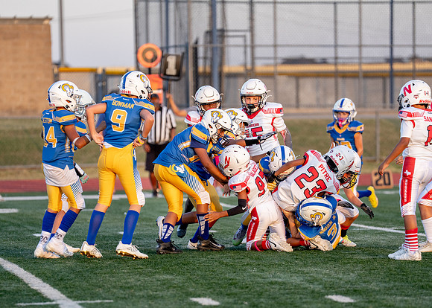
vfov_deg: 5.6
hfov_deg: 7.9
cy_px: 178
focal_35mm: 255
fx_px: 3126
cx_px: 227
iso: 1000
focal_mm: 185
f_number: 2.8
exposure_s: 1/1250
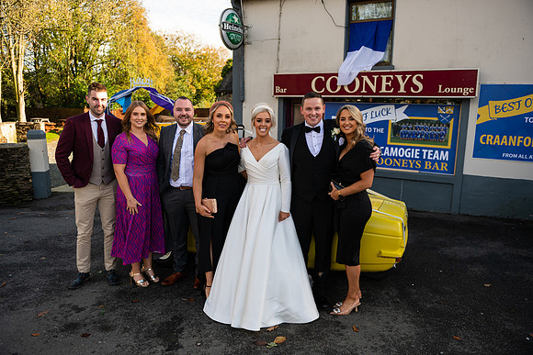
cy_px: 178
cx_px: 266
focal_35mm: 24
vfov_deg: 53.2
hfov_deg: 73.7
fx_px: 355
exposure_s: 1/1000
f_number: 3.5
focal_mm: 24
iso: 250
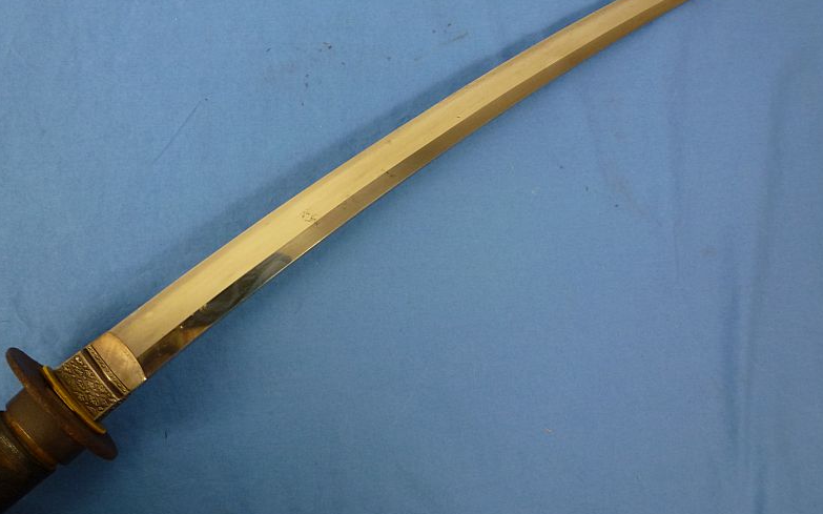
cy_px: 223
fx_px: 583
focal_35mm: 26
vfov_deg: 47.5
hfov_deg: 70.4
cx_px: 414
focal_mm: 4.3
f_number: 3.3
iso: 160
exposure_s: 1/60
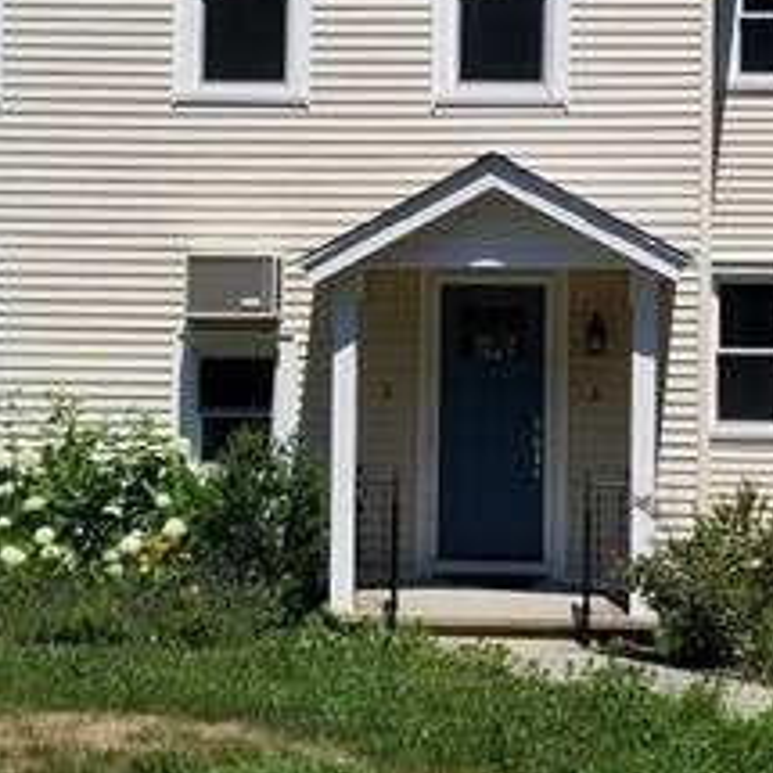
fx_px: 2072
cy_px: 291
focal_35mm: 82
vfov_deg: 21.1
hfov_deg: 21.1
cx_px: 338
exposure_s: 1/3544
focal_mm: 4.25
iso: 50
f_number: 1.7
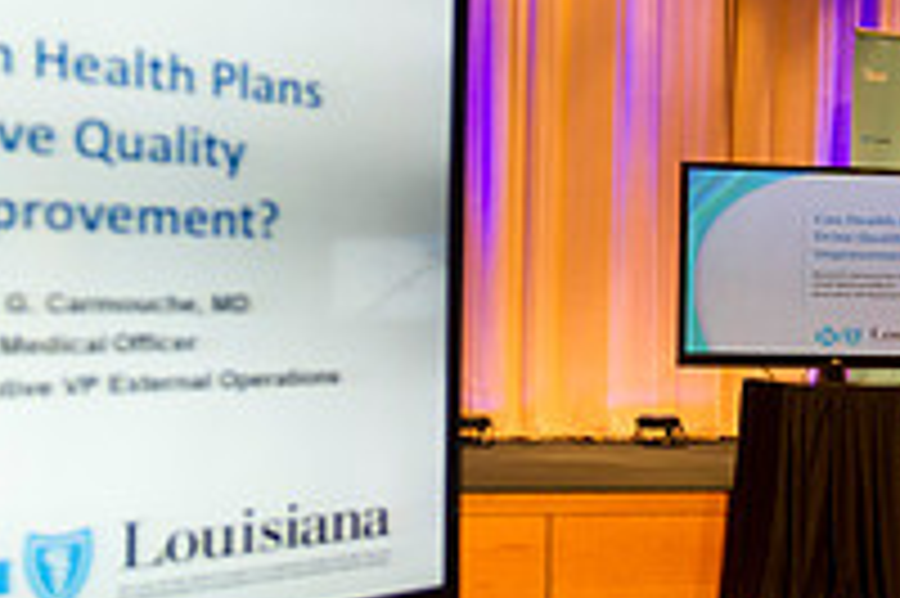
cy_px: 382
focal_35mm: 90
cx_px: 472
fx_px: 2248
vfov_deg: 15.1
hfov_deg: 22.6
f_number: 2.8
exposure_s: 1/320
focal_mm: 31
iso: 2500
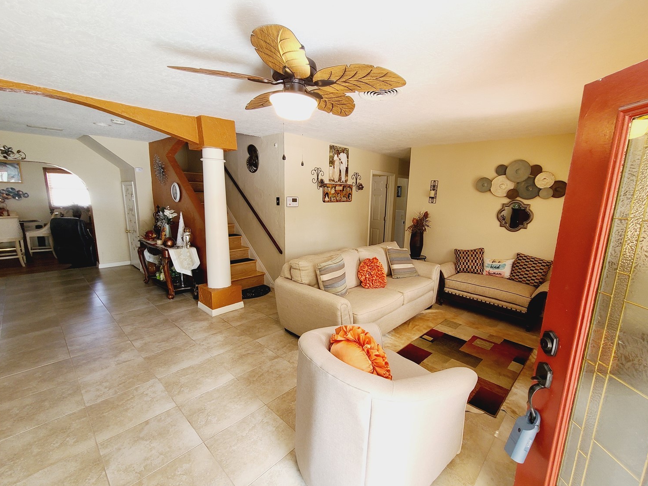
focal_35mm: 14
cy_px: 244
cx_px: 344
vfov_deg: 85.7
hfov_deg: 101.9
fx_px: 262
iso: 200
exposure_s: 1/60
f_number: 2.2
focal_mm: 2.2
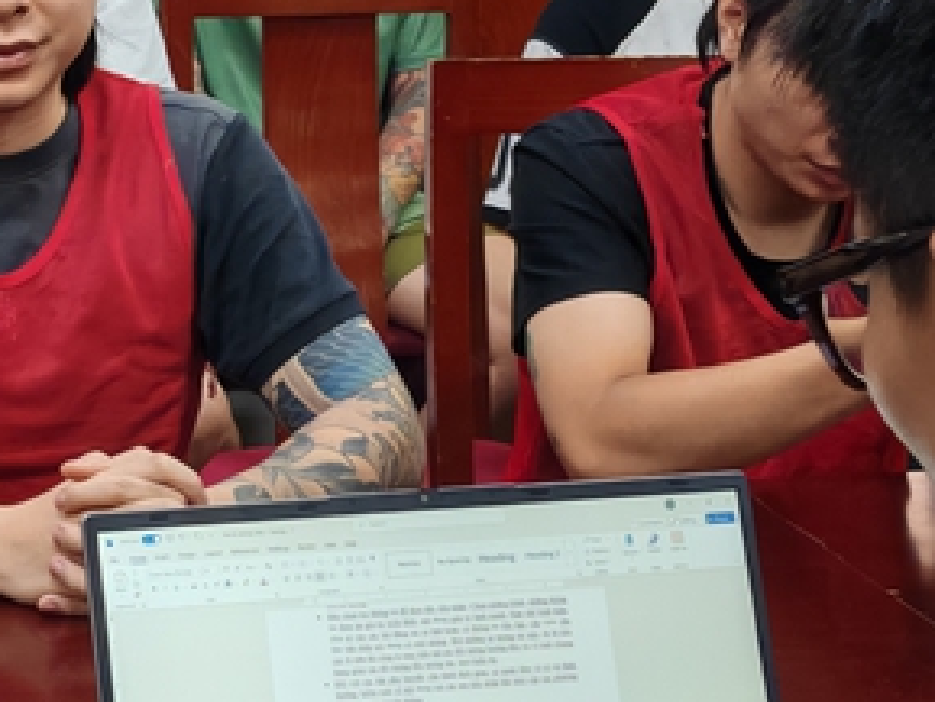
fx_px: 3108
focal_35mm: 115
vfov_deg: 12.9
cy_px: 353
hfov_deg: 17.0
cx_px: 236
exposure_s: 1/100
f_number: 1.6
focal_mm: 5.4
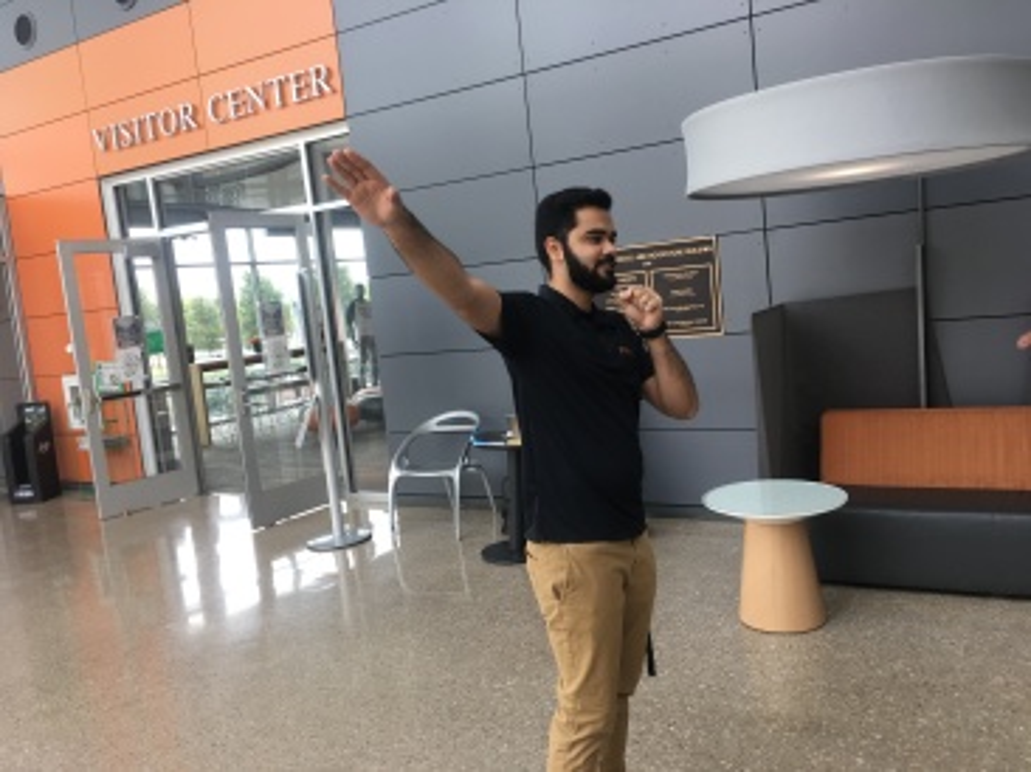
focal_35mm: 29
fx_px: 863
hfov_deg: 61.7
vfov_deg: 48.2
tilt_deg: -6.5
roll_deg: +7.4
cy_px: 386
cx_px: 516
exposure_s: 1/120
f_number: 2.2
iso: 32
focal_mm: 4.15
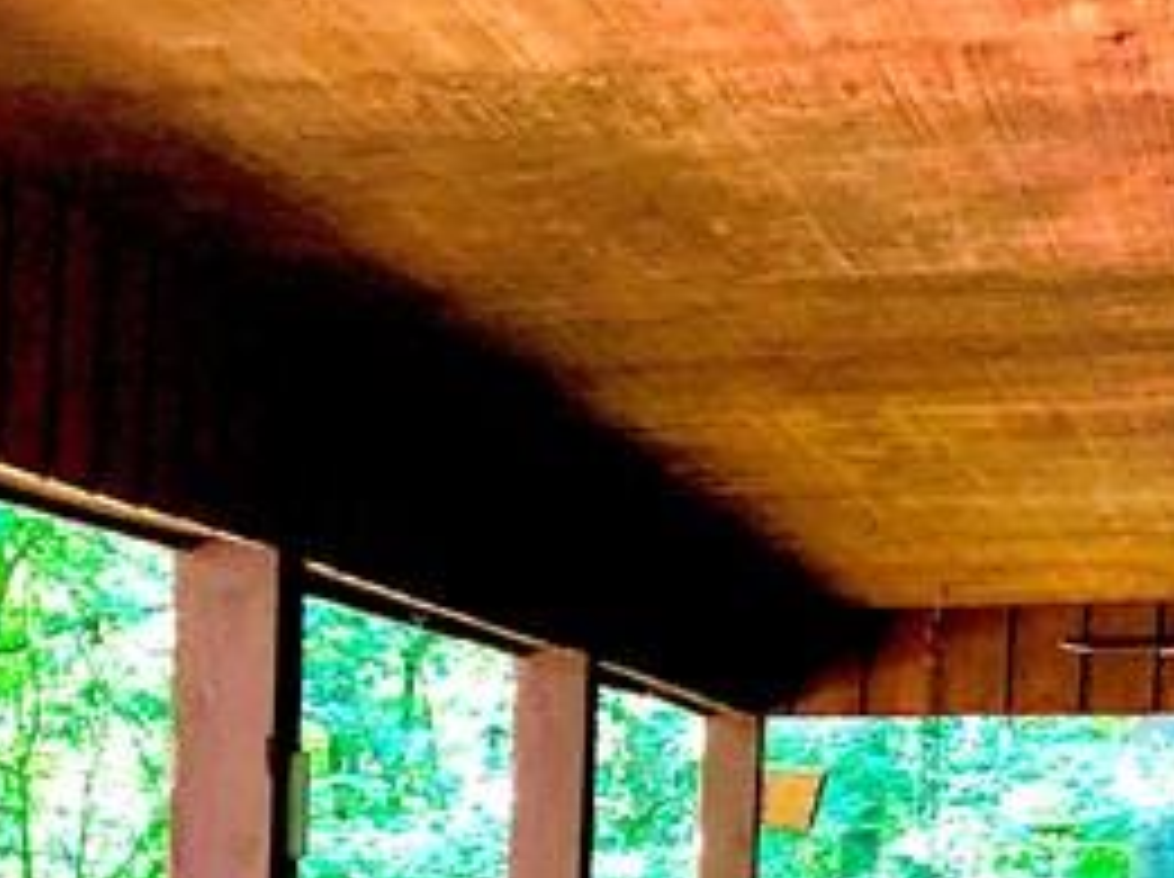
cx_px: -130
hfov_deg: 17.3
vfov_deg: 12.5
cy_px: 1472
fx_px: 3726
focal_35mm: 110
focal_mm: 3.99
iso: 40
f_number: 1.8
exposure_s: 1/24
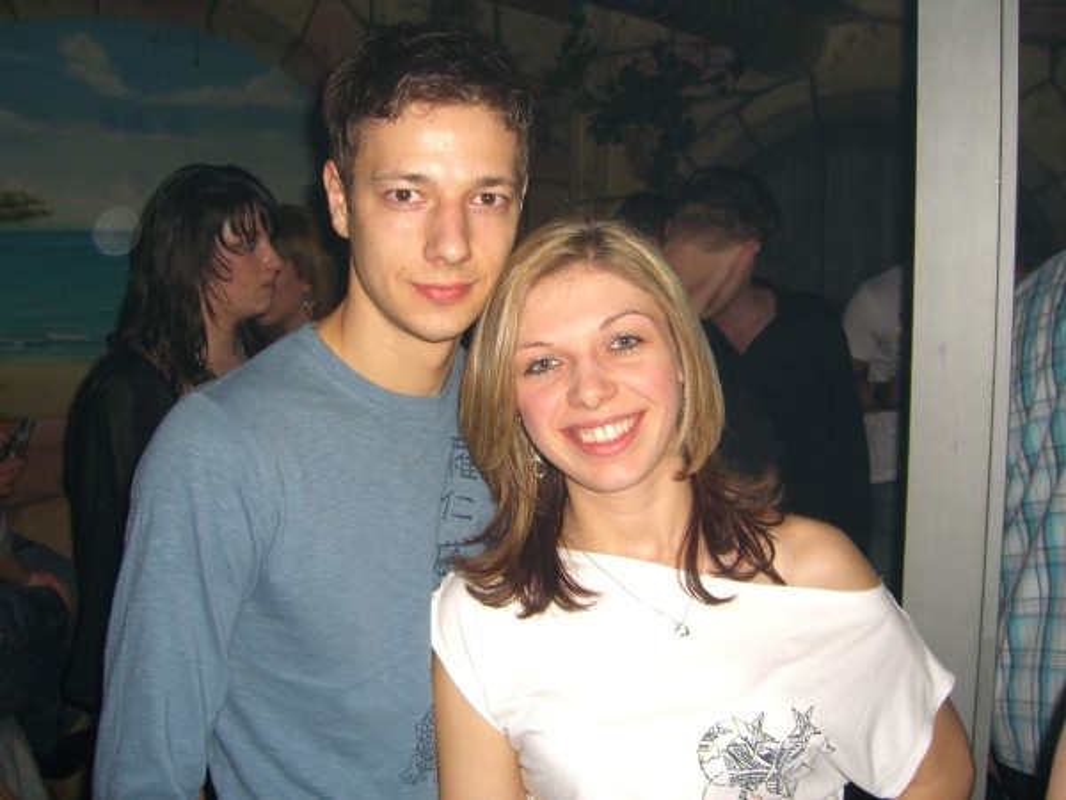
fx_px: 1170
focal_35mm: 38
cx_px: 533
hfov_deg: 49.0
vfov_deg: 37.7
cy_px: 400
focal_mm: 7.9
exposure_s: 1/60
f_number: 2.8
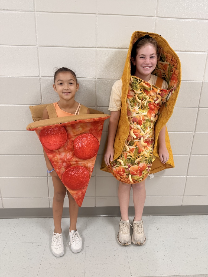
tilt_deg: -18.8
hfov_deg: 56.8
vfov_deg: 71.6
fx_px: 192
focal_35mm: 24
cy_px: 138
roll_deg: -2.6
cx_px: 104
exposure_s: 1/60
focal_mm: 6.76
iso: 125
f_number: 1.78
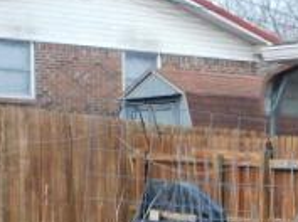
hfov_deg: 13.1
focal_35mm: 145
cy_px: 340
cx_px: 399
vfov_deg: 9.9
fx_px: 1246
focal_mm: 7.1
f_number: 3.6
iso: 125
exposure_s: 1/200
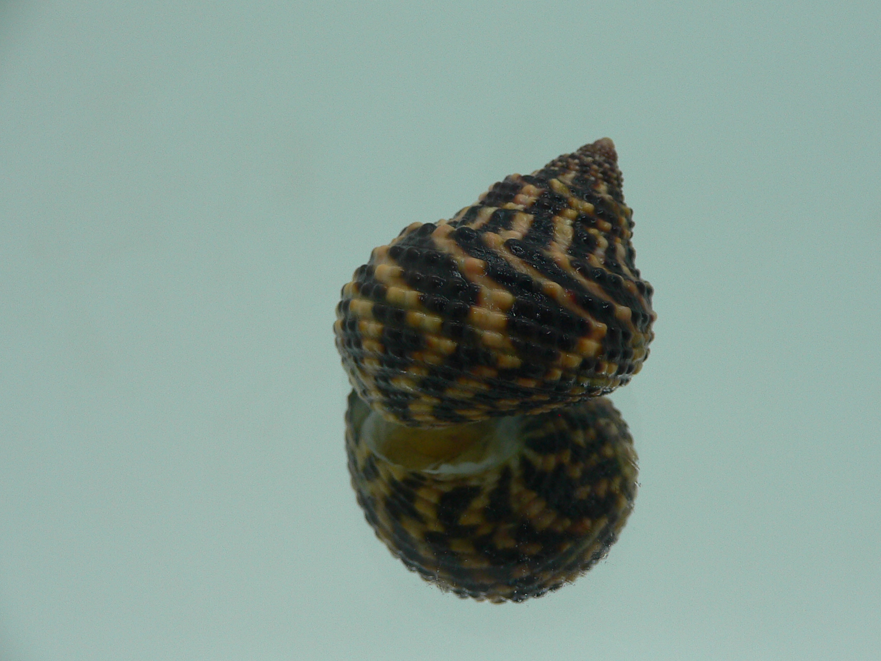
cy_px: 339
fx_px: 1044
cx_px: 502
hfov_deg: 45.7
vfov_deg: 35.1
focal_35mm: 41
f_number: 2.8
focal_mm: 4.6
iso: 80
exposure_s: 1/60
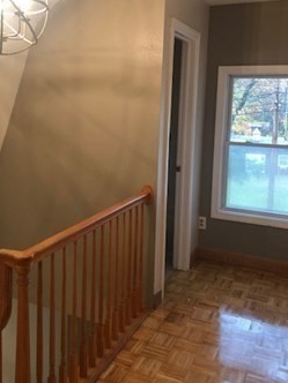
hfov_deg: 37.4
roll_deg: -0.5
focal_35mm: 38
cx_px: 104
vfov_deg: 48.7
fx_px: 422
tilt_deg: -6.3
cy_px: 152
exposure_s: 1/20
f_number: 1.8
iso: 40
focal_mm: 3.99
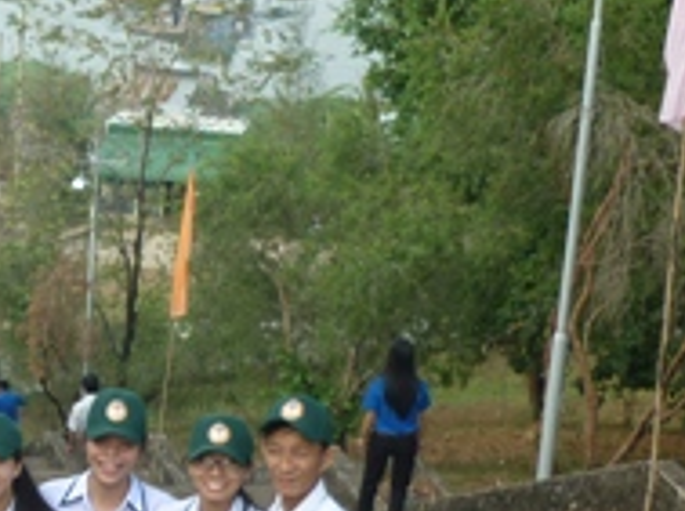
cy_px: 410
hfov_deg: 16.3
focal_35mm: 112
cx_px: -304
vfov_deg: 13.1
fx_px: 2212
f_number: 2.8
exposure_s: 1/320
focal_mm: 5.5
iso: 80
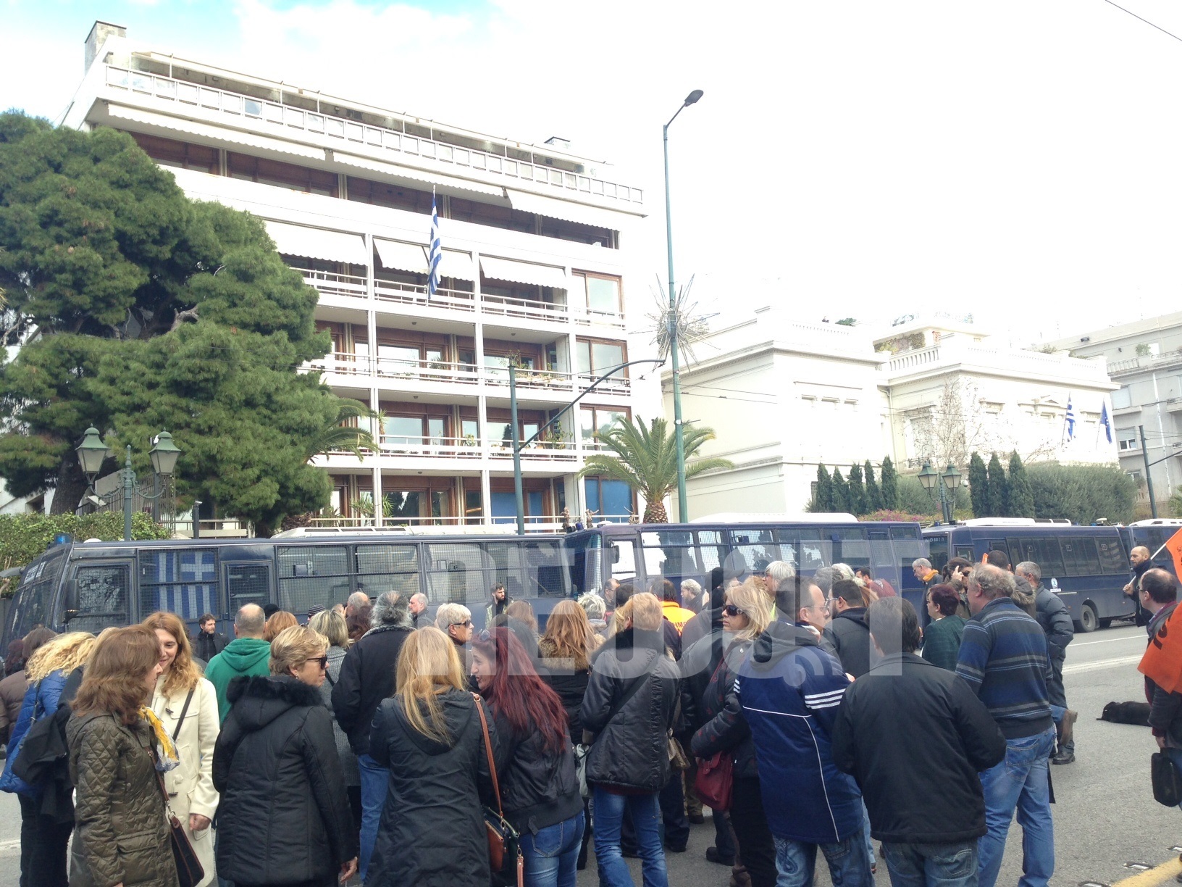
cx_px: 591
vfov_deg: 42.9
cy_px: 444
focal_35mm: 33
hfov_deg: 55.4
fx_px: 1127
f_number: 2.4
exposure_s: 1/243
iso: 50
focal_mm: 4.12
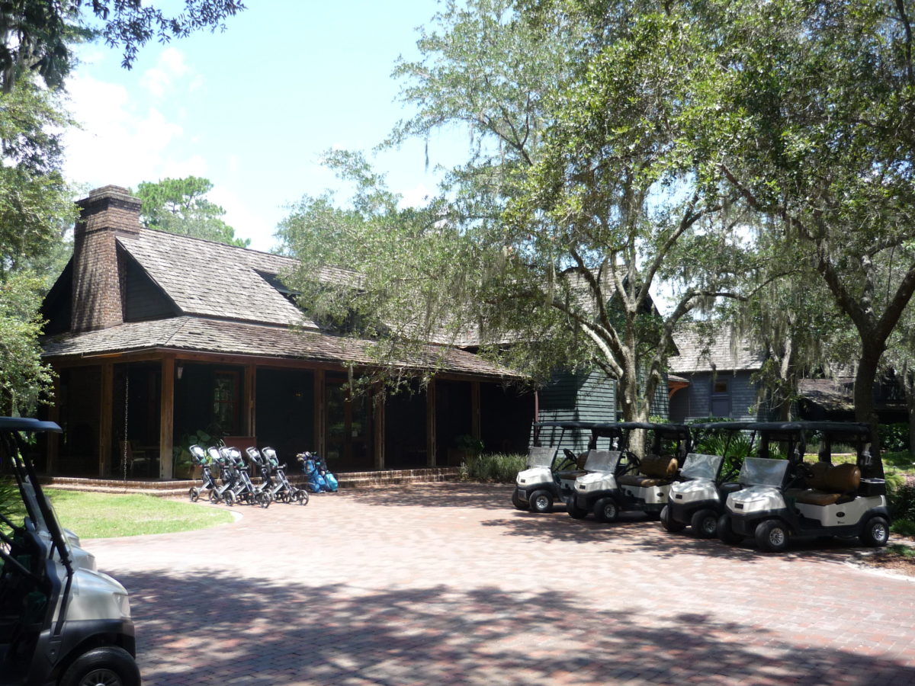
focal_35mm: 33
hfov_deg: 55.4
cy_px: 343
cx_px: 458
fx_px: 872
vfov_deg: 42.9
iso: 100
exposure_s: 1/400
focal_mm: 5.5
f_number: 2.8
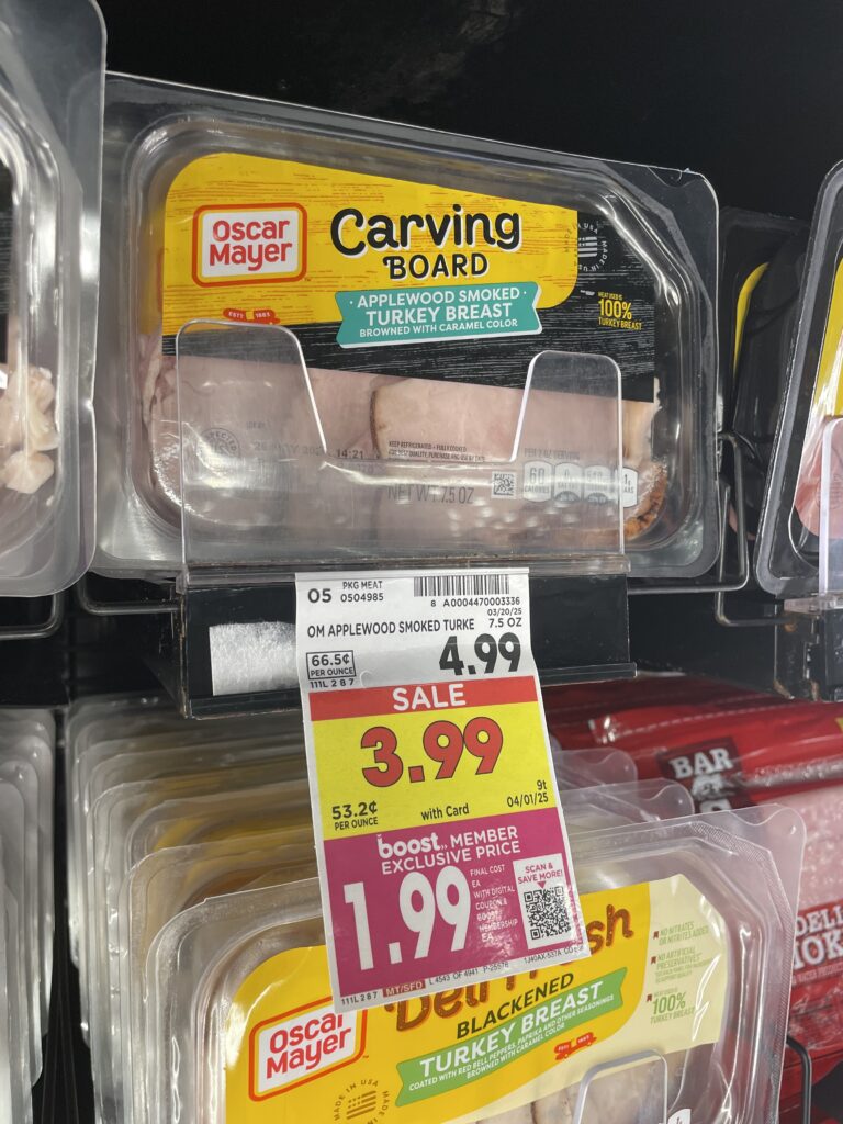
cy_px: 562
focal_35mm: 26
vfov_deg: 67.3
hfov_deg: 53.1
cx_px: 422
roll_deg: +1.3
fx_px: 844
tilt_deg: -1.4
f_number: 1.6
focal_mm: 4.2
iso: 125
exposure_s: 1/114
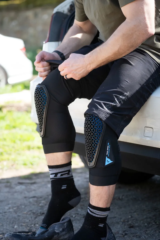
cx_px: 80
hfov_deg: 13.0
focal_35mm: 105
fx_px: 700
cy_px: 120
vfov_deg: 19.5
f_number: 4
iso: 1250
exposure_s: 1/1250
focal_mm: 105
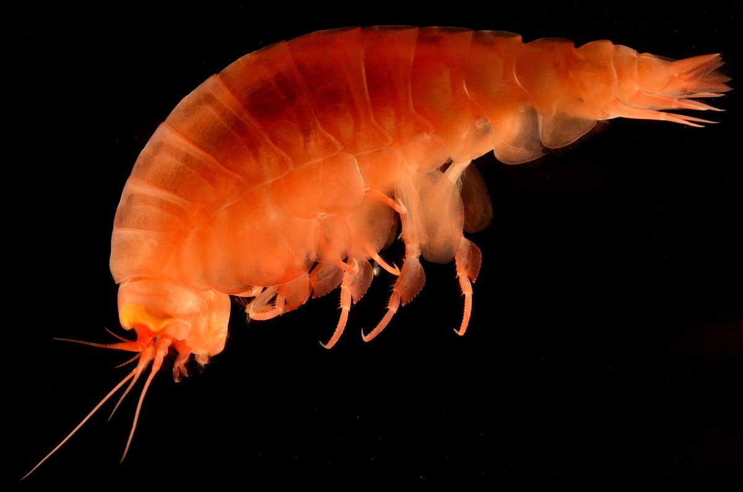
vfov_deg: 8.7
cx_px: 372
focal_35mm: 158
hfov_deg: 13.1
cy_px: 246
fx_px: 3244
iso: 2000
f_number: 18
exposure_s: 1/60
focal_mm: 105
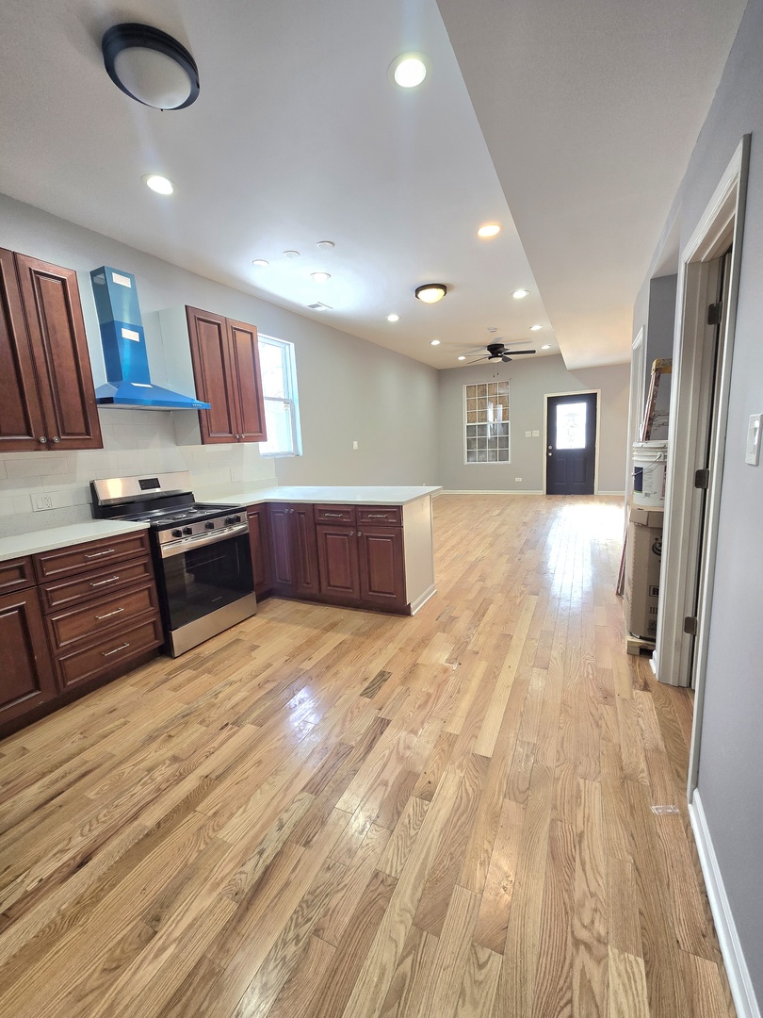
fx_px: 382
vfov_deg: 106.2
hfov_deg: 89.9
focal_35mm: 13
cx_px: 382
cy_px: 509
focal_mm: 2.2
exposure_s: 1/60.2
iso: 80
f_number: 2.2
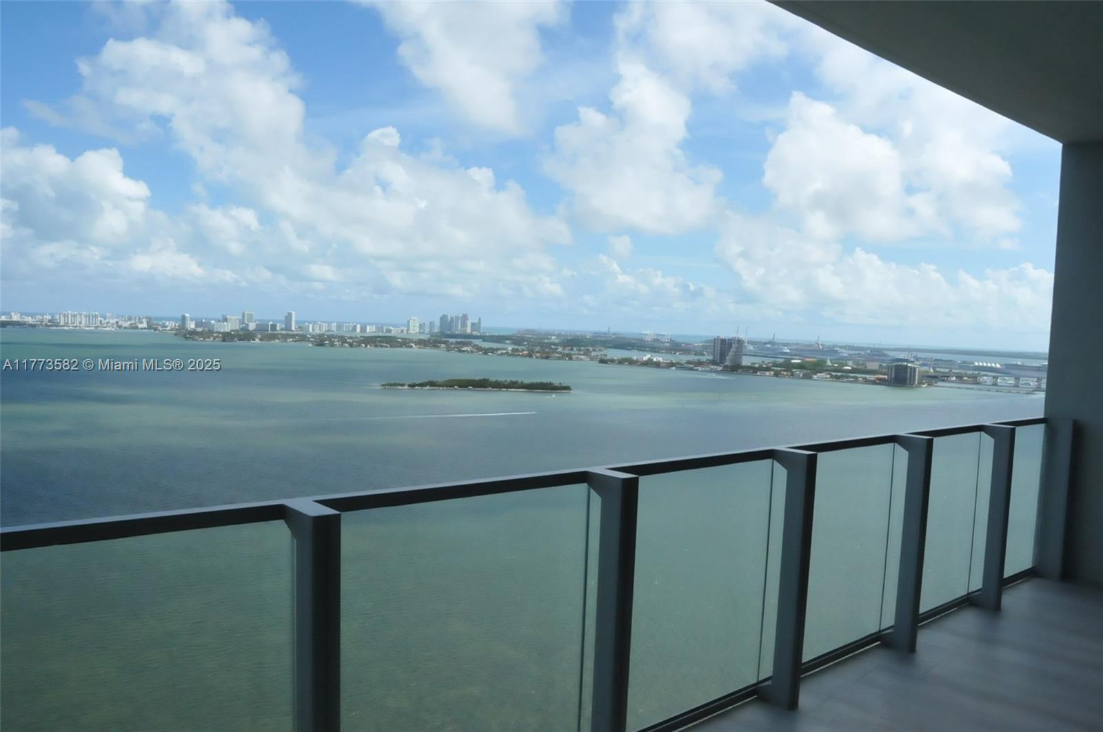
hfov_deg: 67.5
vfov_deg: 47.8
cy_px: 366
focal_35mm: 27
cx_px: 552
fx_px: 826
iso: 2500
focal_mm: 18
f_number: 18
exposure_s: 1/1250
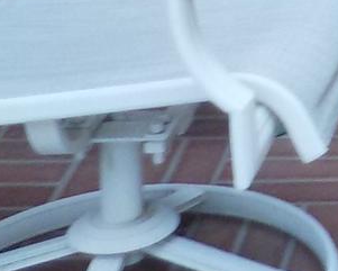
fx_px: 1991
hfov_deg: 9.1
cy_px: -586
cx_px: 691
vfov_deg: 6.9
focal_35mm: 199
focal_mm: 4.1
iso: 125
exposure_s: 1/80
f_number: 3.3
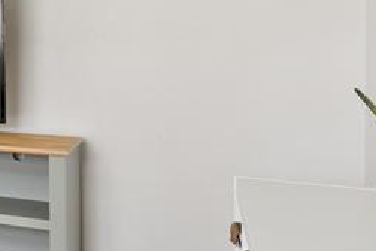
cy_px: 40
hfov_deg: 20.0
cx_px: -324
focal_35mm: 69
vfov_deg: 19.5
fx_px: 721
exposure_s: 1/5
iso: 400
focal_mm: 17
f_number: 10
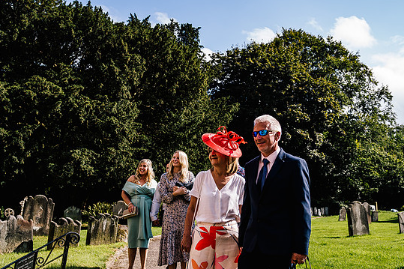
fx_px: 438
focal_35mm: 39
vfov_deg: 34.2
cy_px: 140
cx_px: 212
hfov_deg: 49.5
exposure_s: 1/320
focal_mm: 35
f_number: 4.5
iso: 50
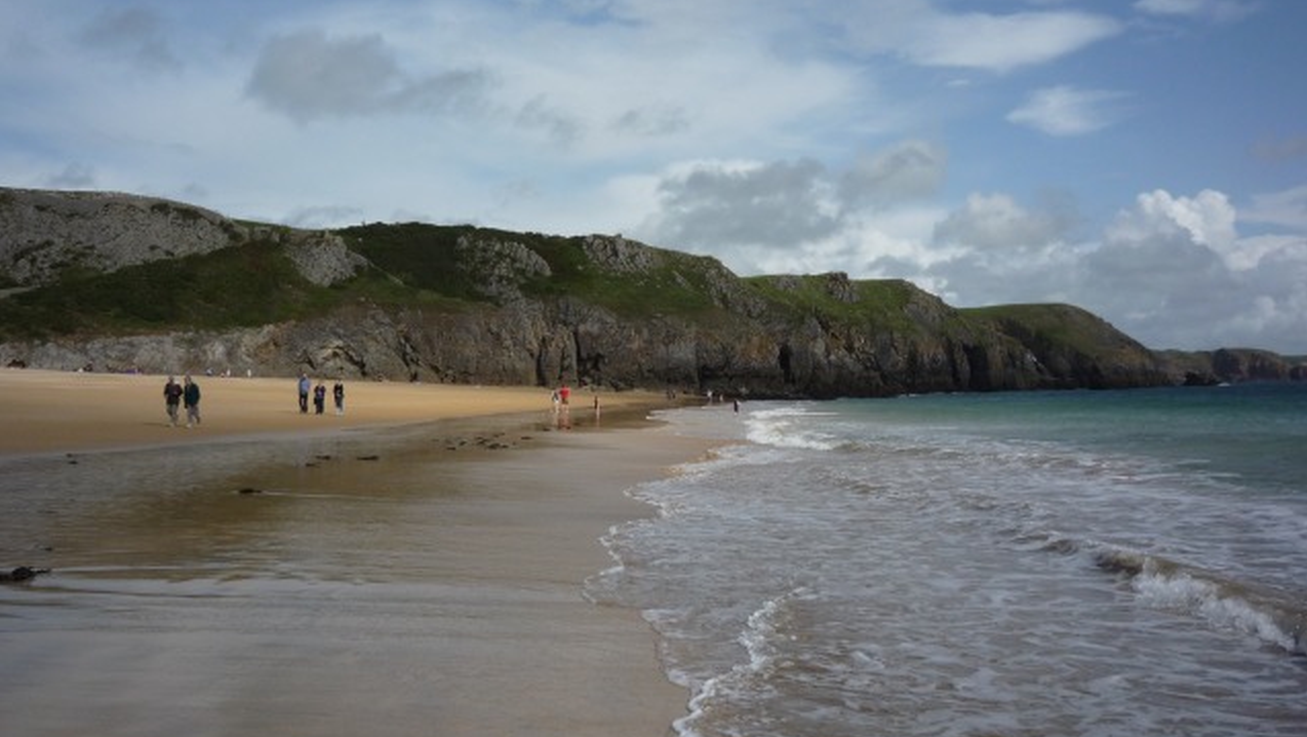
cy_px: 304
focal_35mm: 35
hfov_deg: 56.6
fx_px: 1214
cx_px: 652
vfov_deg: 33.7
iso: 100
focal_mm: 5.2
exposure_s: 1/640
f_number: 5.6
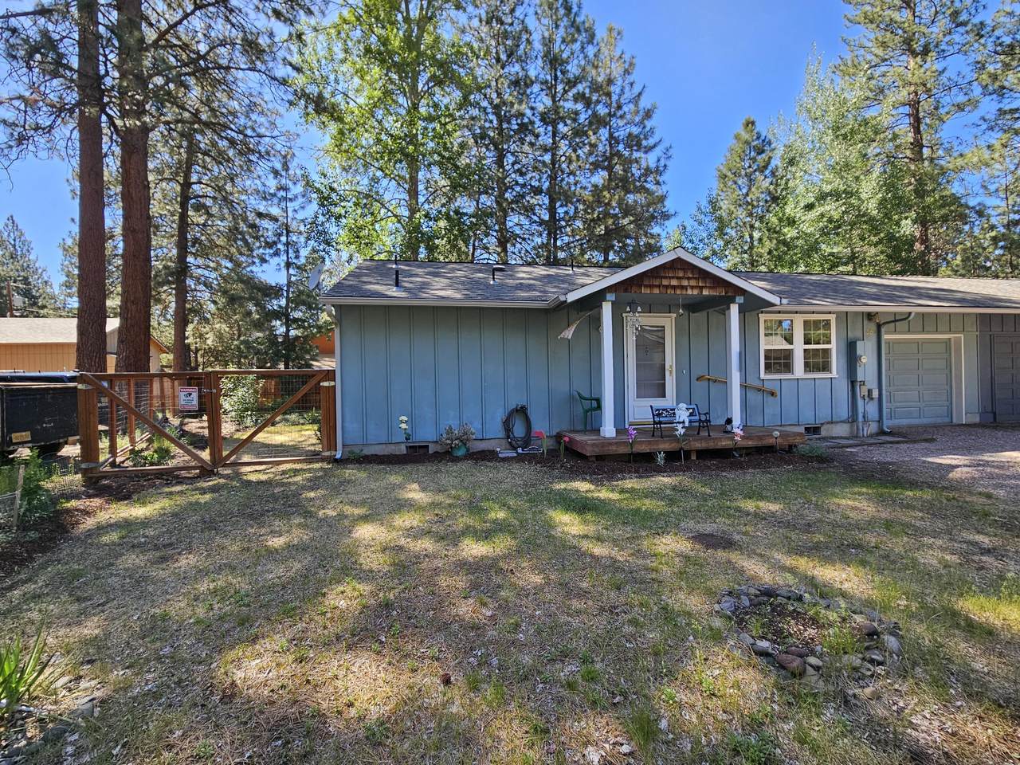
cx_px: 510
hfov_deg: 106.2
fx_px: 383
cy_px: 382
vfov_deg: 89.9
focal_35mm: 13
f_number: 2.2
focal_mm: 2.2
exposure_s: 1/314
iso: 50
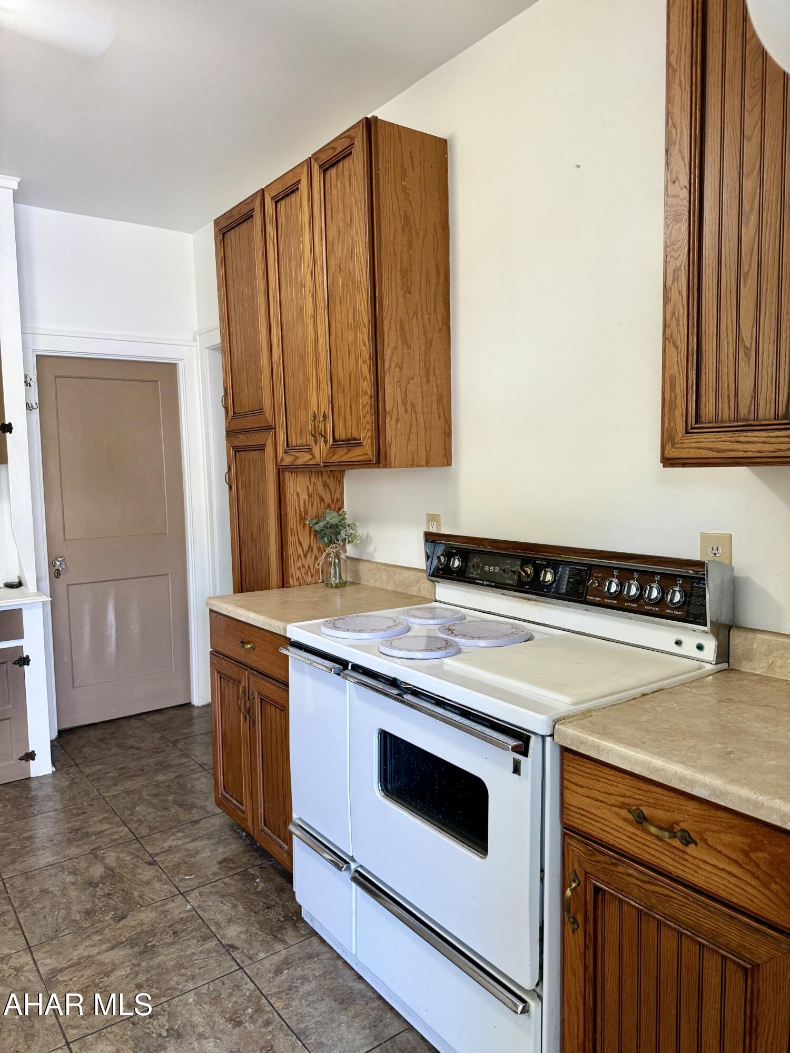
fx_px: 730
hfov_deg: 56.8
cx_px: 395
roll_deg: -0.2
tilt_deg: -0.3
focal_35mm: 24
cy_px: 526
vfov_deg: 71.6
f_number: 1.78
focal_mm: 6.76
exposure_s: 1/60
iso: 160
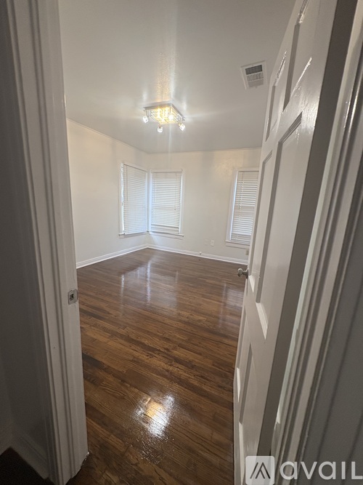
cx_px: 182
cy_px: 242
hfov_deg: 85.7
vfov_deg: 102.1
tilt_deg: -10.0
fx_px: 196
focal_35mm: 14
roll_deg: -4.2
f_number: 2.2
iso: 125
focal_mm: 2.22
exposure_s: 1/60
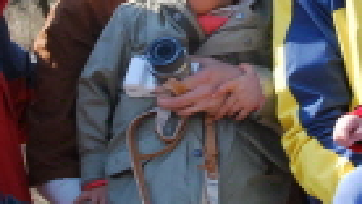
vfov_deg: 6.7
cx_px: 254
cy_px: -8
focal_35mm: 182
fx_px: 1749
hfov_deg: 11.8
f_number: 8
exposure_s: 1/800
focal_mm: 32
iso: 800
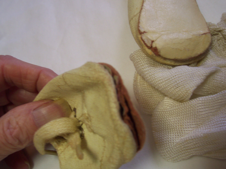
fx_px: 242
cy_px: 84
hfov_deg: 50.1
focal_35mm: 37
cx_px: 113
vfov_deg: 38.7
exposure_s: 1/60
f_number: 2.8
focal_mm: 5.6
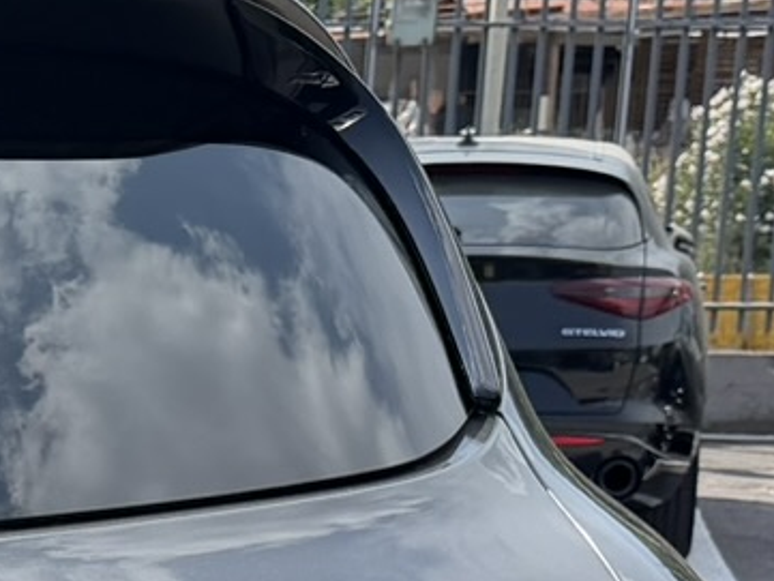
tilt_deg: -16.1
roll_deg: +0.6
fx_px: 3042
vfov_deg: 10.3
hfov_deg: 13.5
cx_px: -459
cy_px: 1014
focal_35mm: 136
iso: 100
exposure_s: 1/3953
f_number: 1.78
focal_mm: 6.76
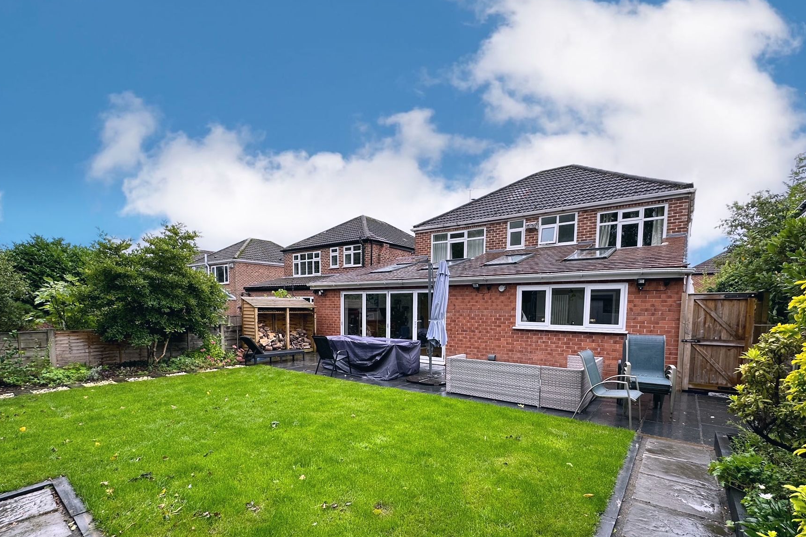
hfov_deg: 93.3
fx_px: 381
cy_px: 340
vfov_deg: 69.2
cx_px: 397
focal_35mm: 17
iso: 40
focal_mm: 2.22
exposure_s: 1/242
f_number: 2.2
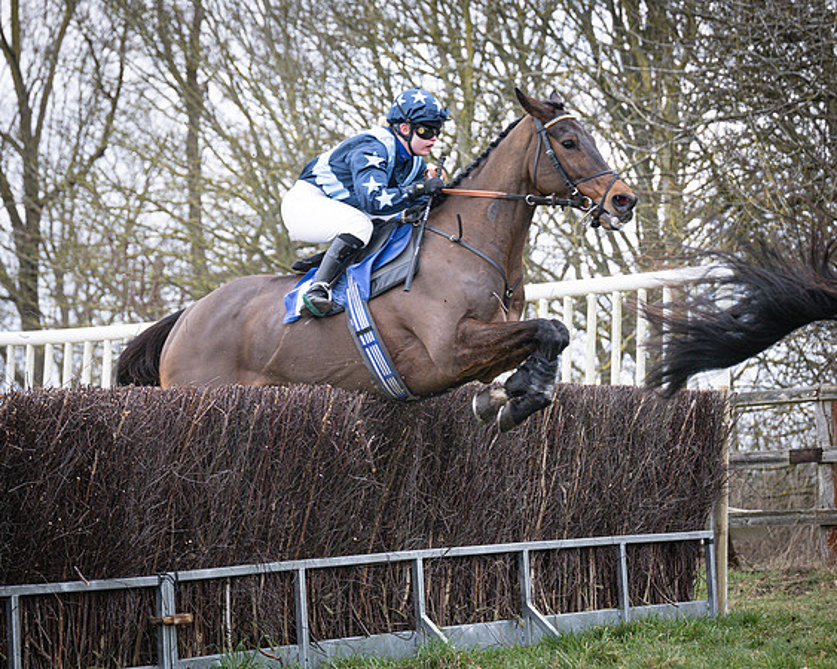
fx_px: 3283
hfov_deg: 14.5
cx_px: 313
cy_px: 331
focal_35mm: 133
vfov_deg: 11.6
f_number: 2.8
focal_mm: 70
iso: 400
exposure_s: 1/1600
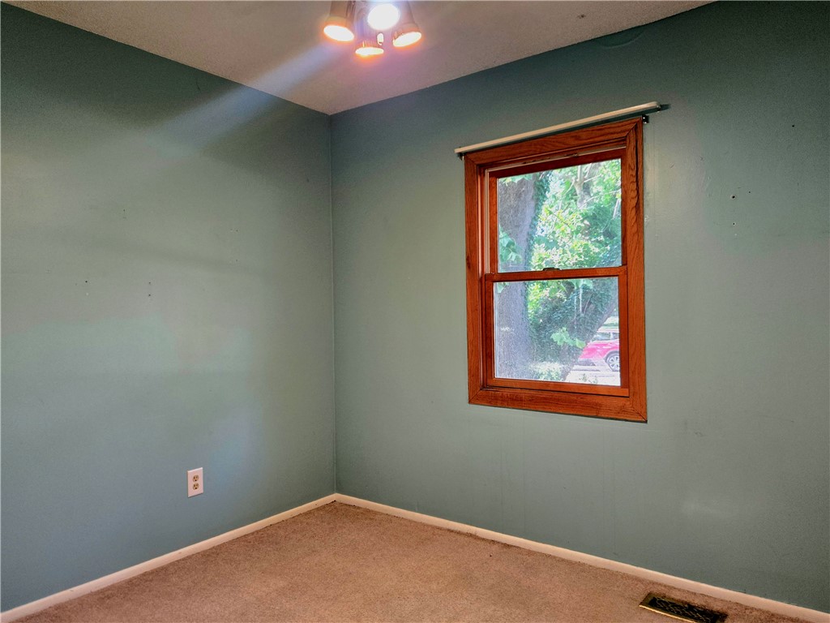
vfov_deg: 58.9
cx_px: 415
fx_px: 551
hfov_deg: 73.9
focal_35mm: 23
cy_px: 312
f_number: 1.8
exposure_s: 1/120
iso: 200
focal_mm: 5.4
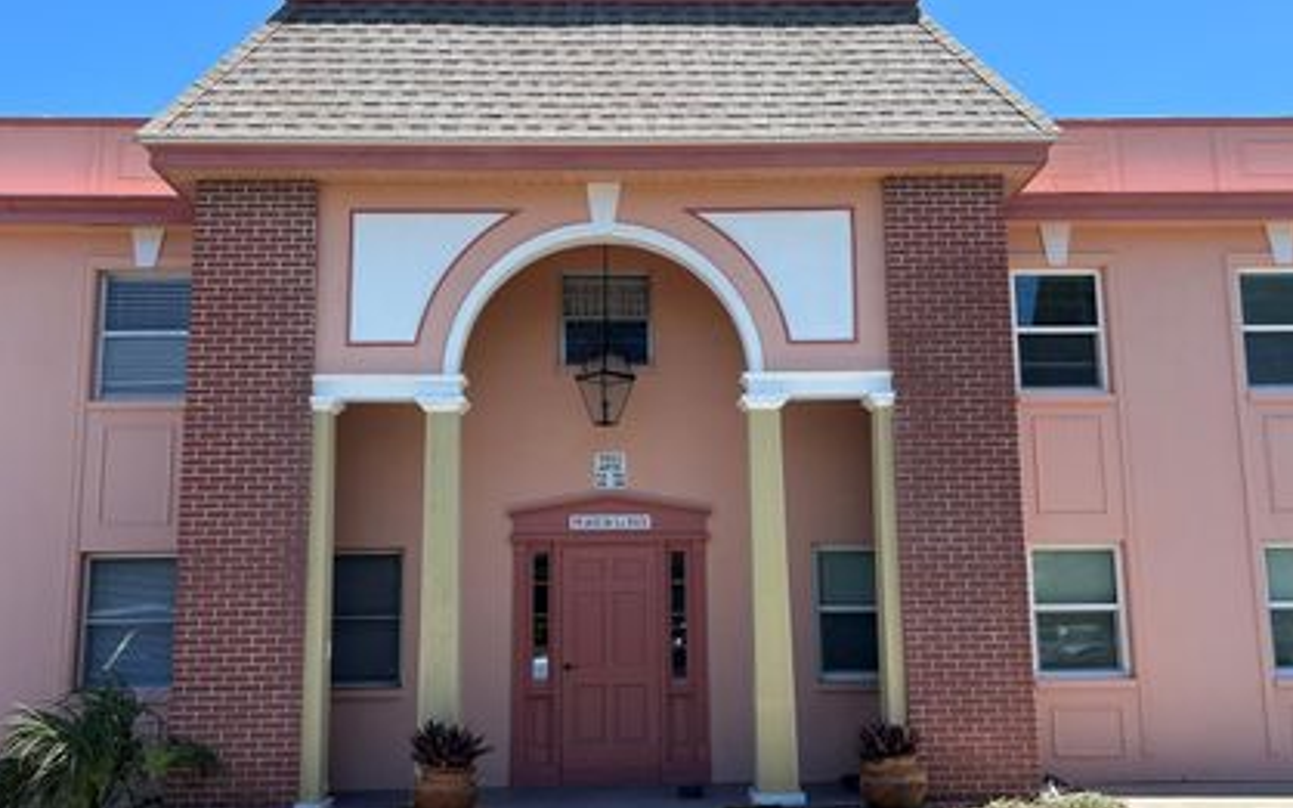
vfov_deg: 38.3
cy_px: 426
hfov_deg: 58.2
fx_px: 1163
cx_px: 643
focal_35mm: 33
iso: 50
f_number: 1.5
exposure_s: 1/2252
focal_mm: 5.7
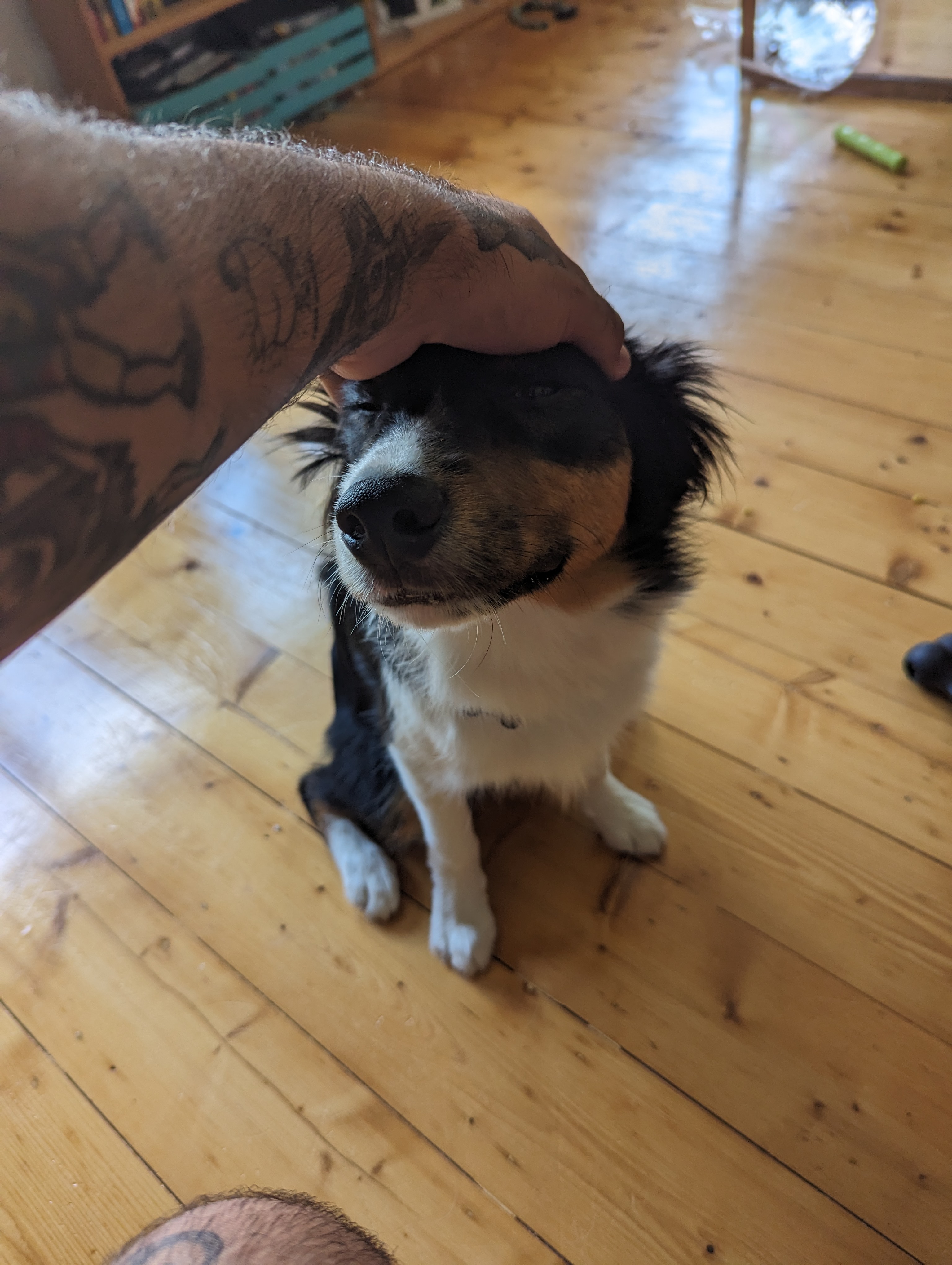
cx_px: 476
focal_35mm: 24
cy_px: 632
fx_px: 878
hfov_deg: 56.9
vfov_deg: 71.5
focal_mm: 6.81
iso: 113
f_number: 1.85
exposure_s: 1/318
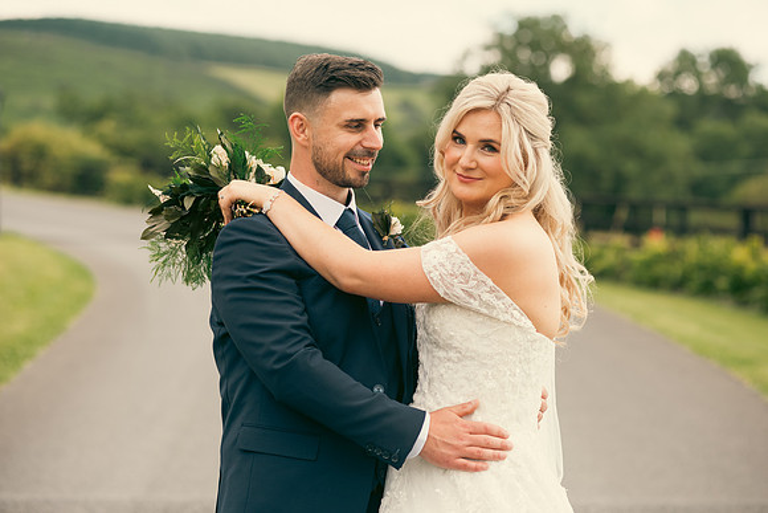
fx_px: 2390
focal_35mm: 112
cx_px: 384
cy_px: 256
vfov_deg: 12.2
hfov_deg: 18.3
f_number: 3.5
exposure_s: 1/320
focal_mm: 112
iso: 125
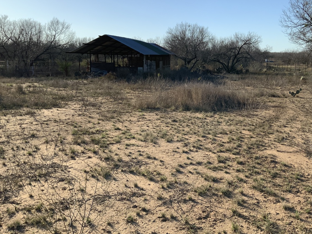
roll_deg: +2.0
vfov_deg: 38.4
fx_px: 333
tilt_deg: -4.2
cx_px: 185
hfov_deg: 49.9
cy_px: 89
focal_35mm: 37
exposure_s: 1/1984
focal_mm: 3
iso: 16
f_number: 1.8
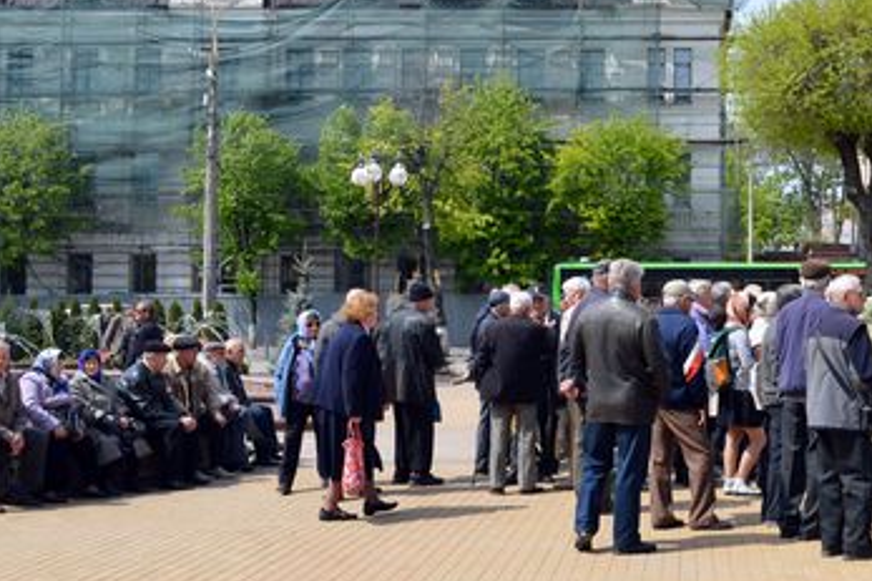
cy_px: 250
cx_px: 715
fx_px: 4019
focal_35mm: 166
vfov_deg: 8.3
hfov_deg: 12.3
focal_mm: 55
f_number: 10
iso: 100
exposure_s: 1/400
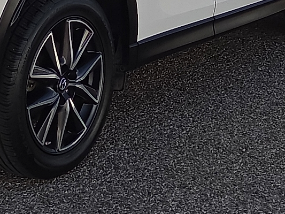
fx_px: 1112
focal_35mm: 135
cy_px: -82
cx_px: 14
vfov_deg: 10.7
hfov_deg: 14.4
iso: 25
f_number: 1.8
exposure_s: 1/2000
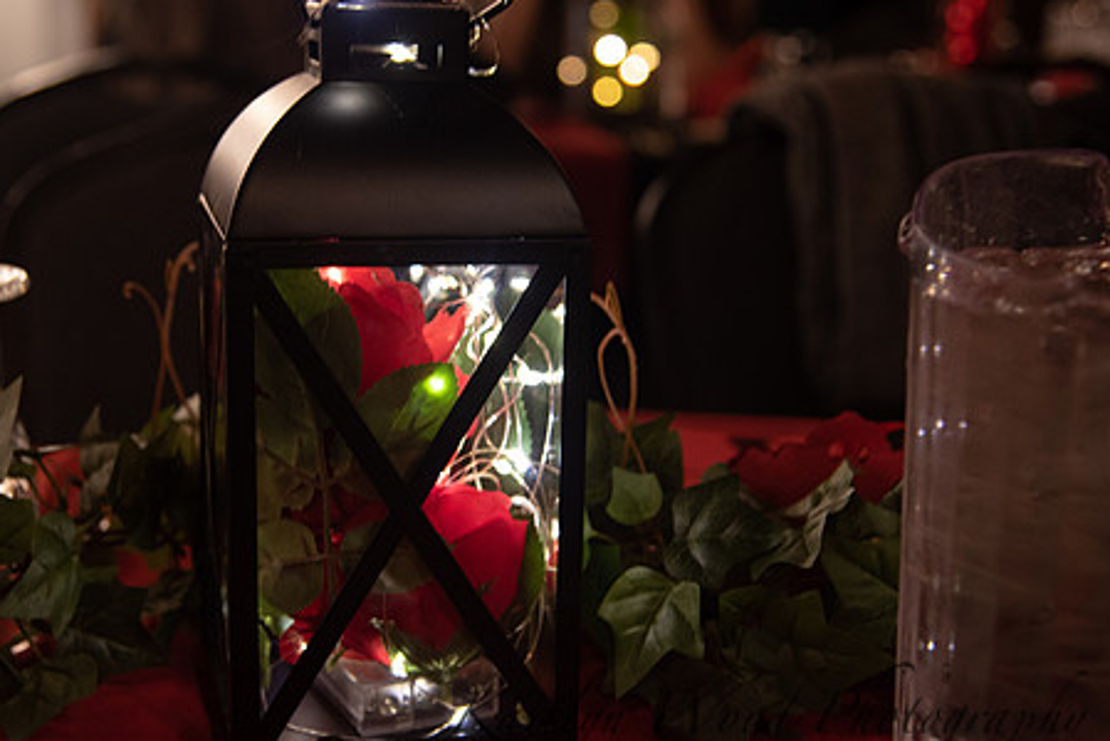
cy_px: 332
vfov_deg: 21.9
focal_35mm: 62
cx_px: 450
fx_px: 1913
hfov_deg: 32.3
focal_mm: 48
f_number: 4
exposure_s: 1/20
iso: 800
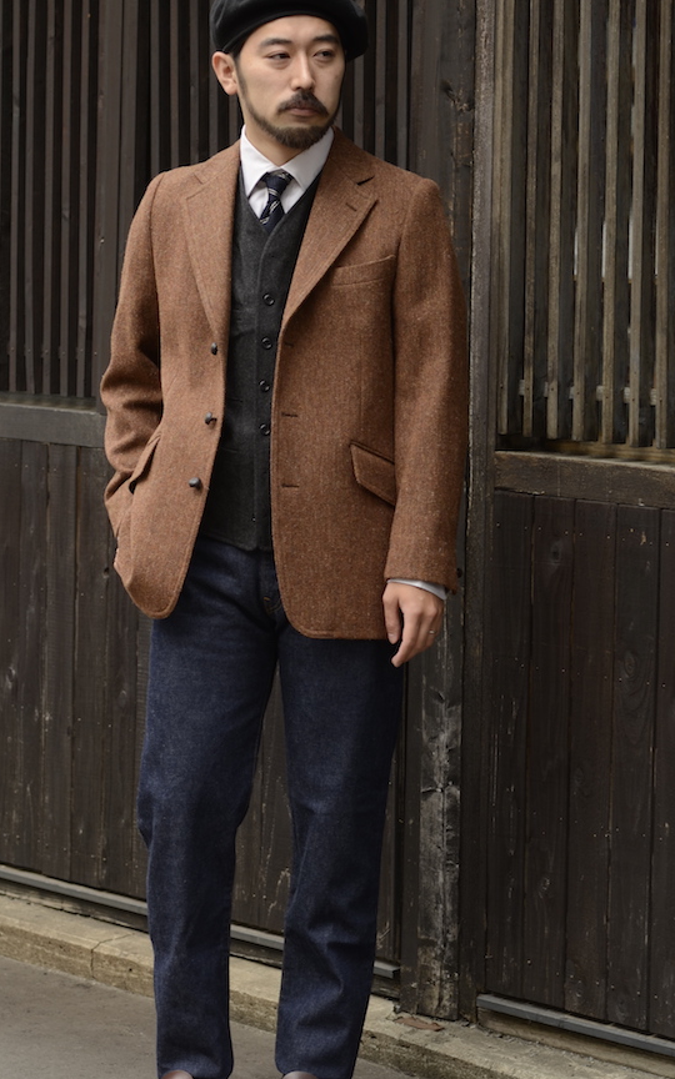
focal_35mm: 154
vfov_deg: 13.6
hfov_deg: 8.5
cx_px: 280
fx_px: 4521
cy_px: 577
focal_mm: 85
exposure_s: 1/100
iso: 160
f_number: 1.8
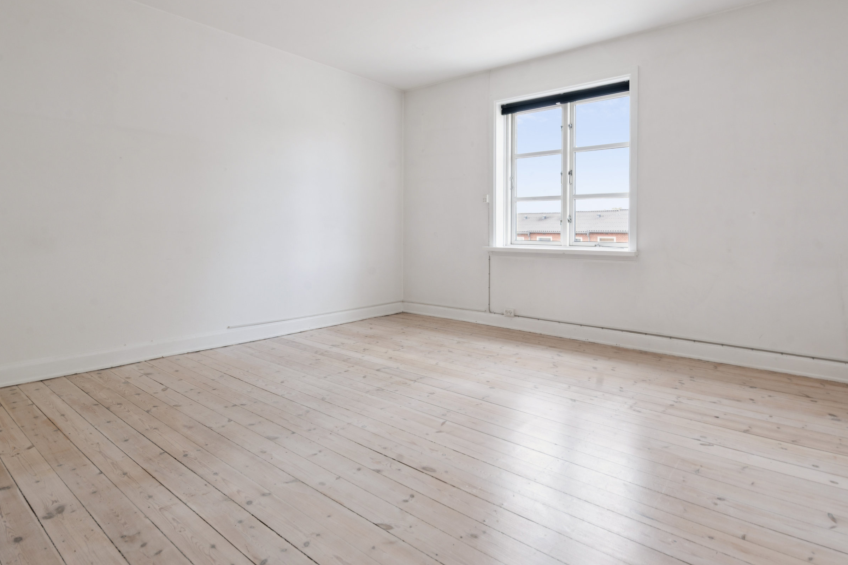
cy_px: 232
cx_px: 458
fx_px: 471
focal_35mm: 20
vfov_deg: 61.5
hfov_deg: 83.8
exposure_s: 1/13
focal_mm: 16
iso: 200
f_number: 10
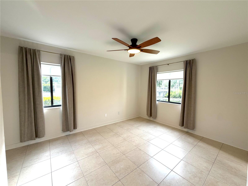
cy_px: 93
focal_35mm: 14
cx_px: 124
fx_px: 100
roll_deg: -0.3
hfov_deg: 102.1
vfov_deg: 85.7
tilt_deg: -3.2
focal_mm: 2.22
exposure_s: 1/120
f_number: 2.2
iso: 64
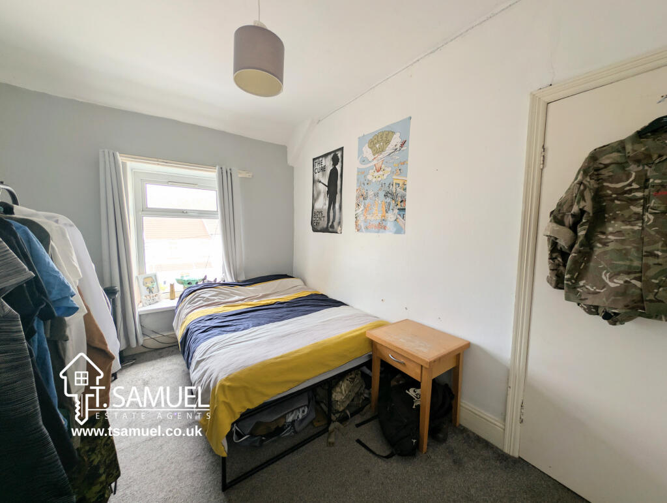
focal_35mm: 12
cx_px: 334
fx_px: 232
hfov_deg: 110.5
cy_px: 252
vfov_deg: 94.6
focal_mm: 2.23
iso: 38
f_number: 1.95
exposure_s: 1/22.2
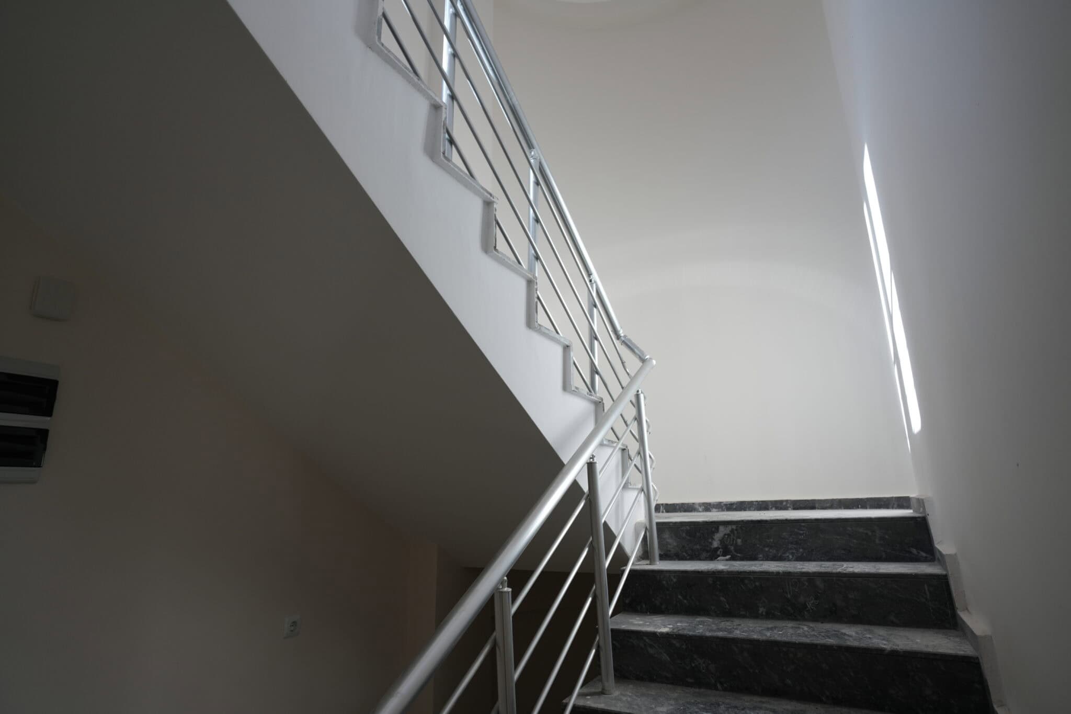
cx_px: 536
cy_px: 357
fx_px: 565
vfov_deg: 64.5
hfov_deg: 86.9
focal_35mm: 19
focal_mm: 19
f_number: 4
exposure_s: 1/160
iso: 320
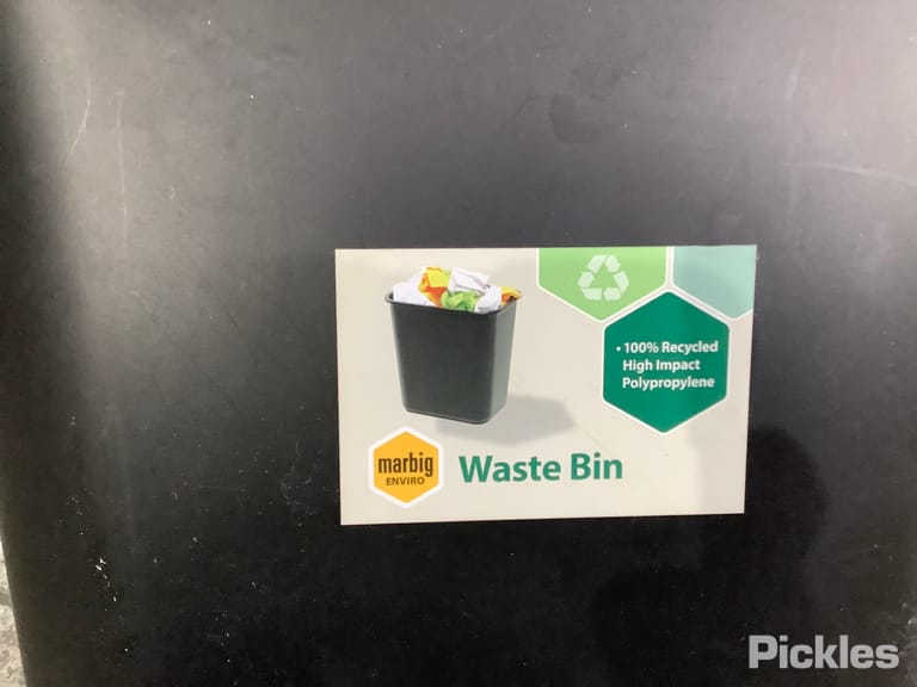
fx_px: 821
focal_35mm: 31
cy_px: 344
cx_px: 458
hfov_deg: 58.4
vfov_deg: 45.4
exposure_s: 1/50
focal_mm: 3.3
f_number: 2.4
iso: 250
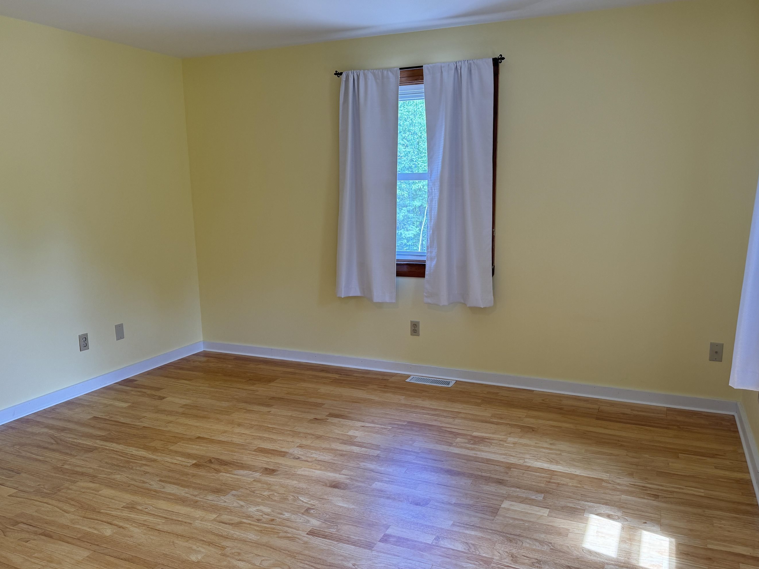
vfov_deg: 49.7
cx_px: 395
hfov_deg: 63.4
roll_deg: +1.2
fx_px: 614
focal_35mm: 28
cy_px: 294
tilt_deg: -10.0
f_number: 1.78
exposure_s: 1/120
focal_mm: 6.76
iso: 100
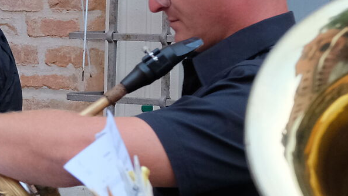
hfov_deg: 6.6
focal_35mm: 318
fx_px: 2935
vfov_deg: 3.8
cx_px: -344
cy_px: 156
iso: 1600
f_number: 5
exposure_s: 1/125
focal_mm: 50
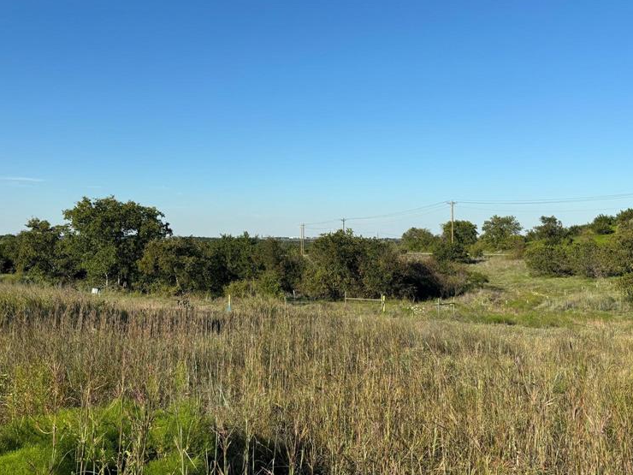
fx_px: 658
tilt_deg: +3.0
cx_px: 313
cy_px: 201
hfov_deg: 51.4
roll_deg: -0.1
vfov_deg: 39.6
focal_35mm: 36
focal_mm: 5.96
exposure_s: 1/3205
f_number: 1.6
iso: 50
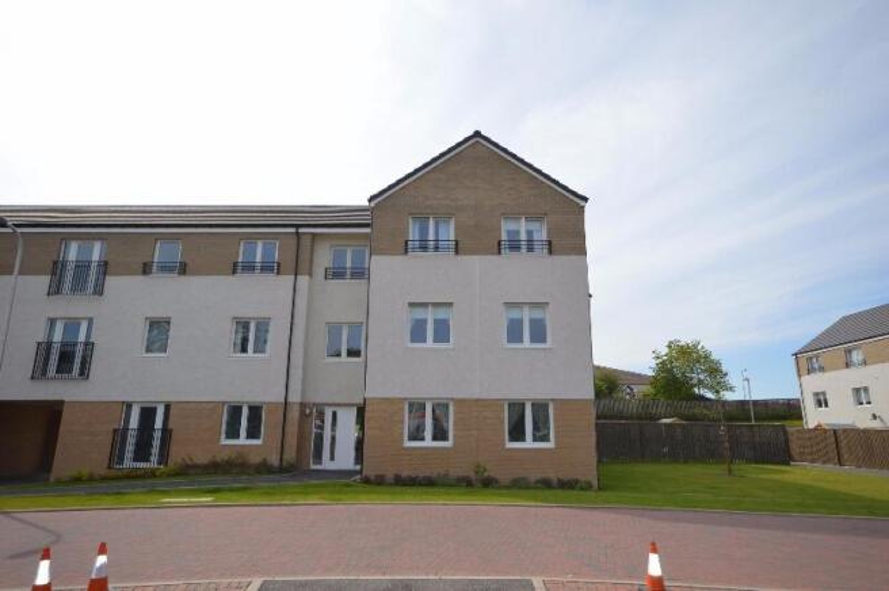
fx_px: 555
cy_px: 296
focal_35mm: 22
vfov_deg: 56.0
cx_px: 444
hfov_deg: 77.4
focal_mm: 15
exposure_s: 1/200
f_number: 8
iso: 100
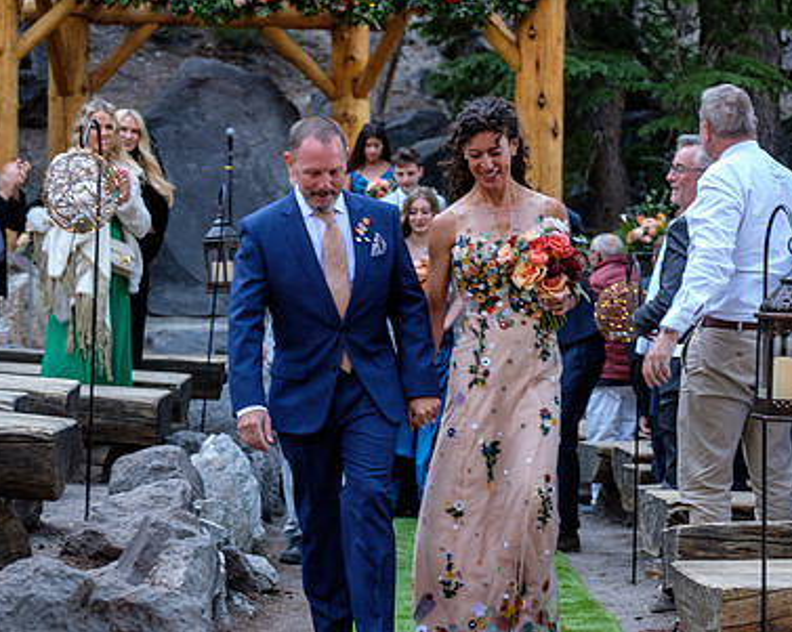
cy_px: 352
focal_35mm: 133
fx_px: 3115
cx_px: 475
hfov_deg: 14.5
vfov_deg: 11.6
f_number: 3.2
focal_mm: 61
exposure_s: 1/105
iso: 640
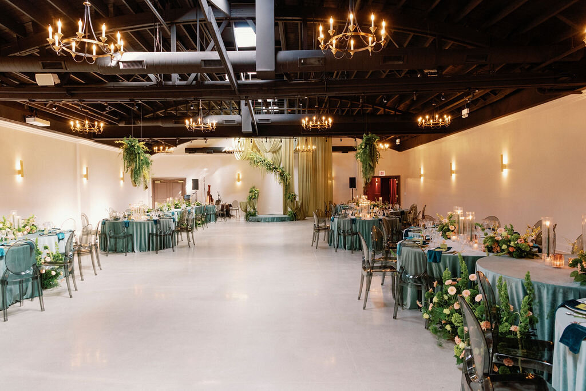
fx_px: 391
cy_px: 196
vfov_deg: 53.1
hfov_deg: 73.7
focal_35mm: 24
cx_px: 293
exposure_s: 1/60
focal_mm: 24
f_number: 4.5
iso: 1600
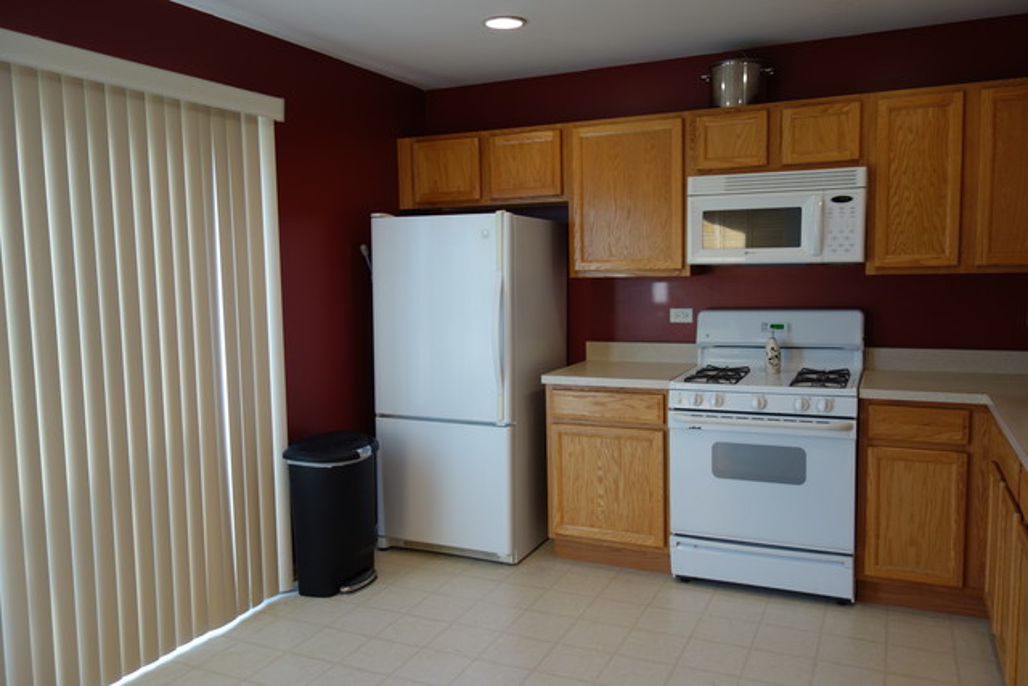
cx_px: 514
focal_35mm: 28
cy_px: 343
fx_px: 800
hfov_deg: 65.5
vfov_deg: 46.4
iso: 125
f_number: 2
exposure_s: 1/100
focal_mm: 10.4
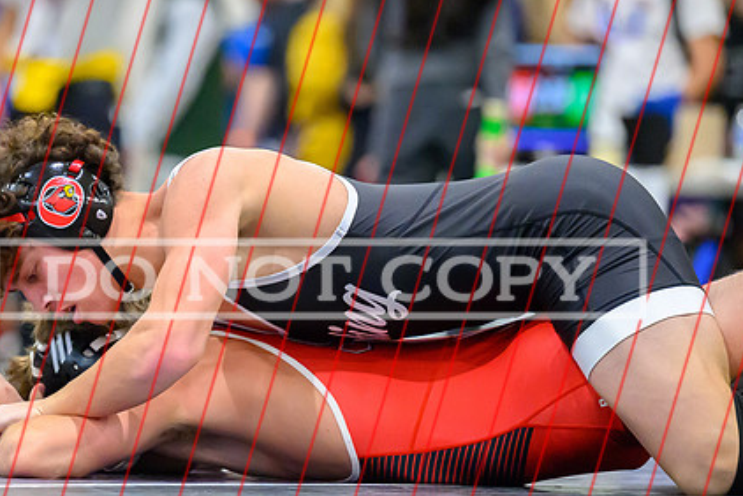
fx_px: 6960
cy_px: 340
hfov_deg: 6.1
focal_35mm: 337
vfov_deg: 4.1
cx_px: 204
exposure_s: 1/640
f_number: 2.8
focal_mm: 175
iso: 8000
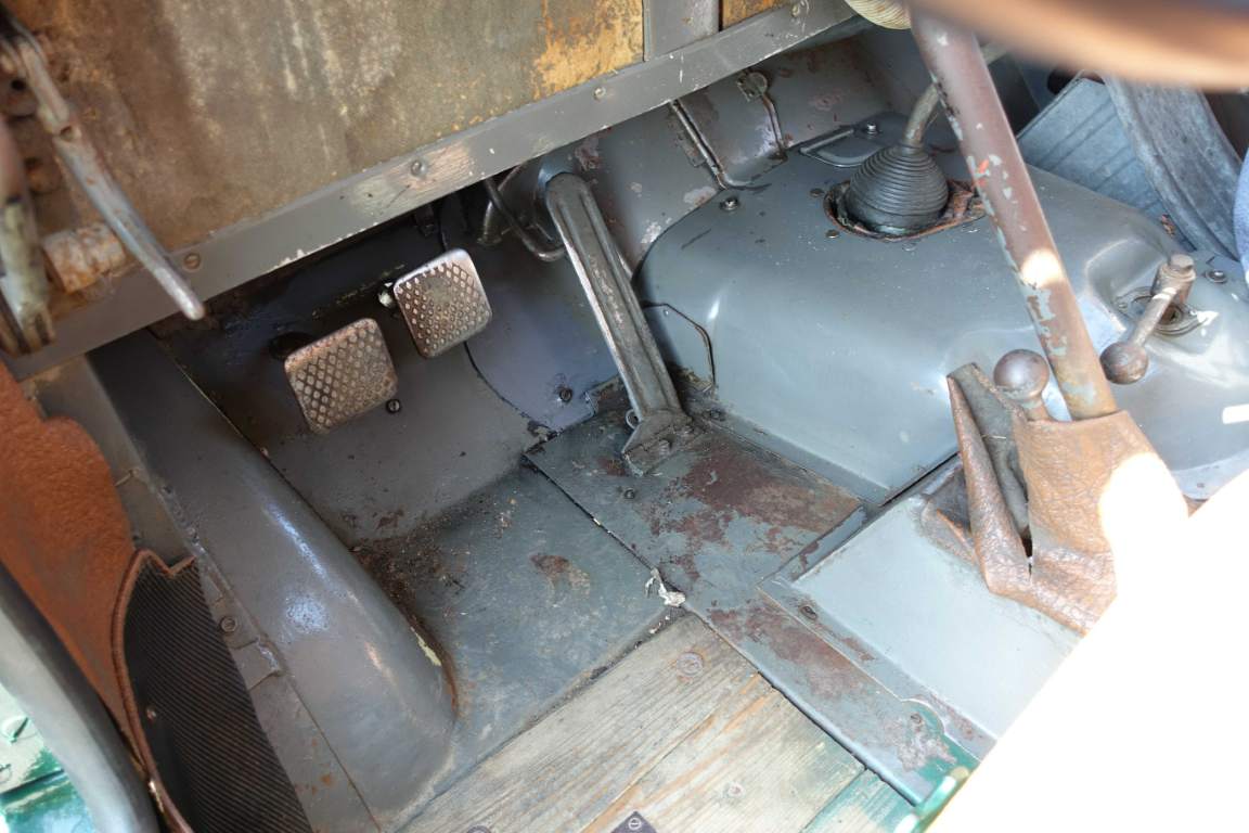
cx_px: 624
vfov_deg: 46.4
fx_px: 971
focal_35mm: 28
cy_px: 416
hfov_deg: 65.5
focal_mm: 10.42
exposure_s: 1/30
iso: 125
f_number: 2.5
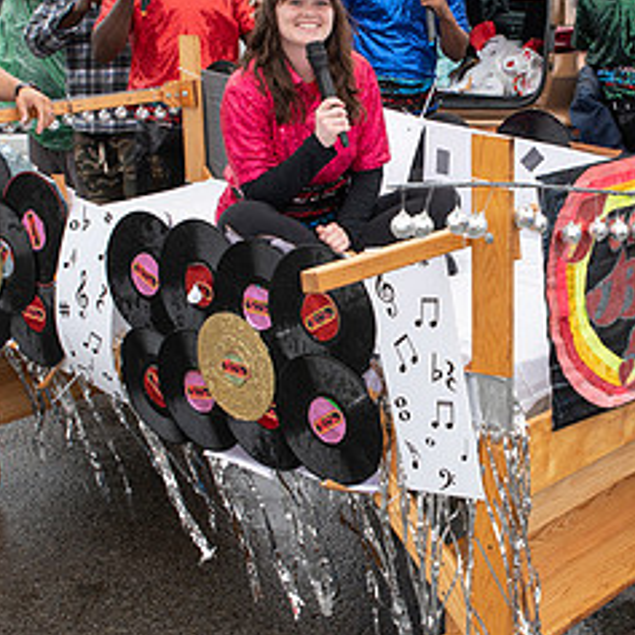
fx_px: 1432
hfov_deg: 24.8
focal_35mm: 69
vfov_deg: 24.9
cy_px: 246
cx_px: 457
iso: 400
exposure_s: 1/200
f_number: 6.3
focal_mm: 29
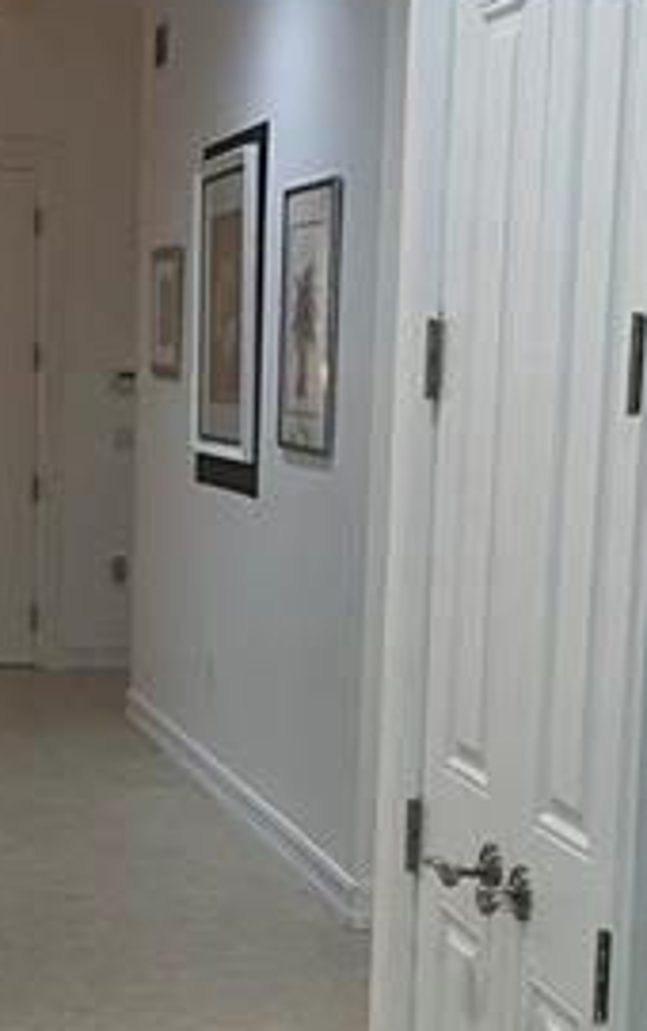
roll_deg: +0.2
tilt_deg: -7.3
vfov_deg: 24.3
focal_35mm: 84
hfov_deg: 15.5
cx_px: 156
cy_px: 799
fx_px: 2364
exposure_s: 1/60
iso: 100
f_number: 1.8
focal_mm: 3.99
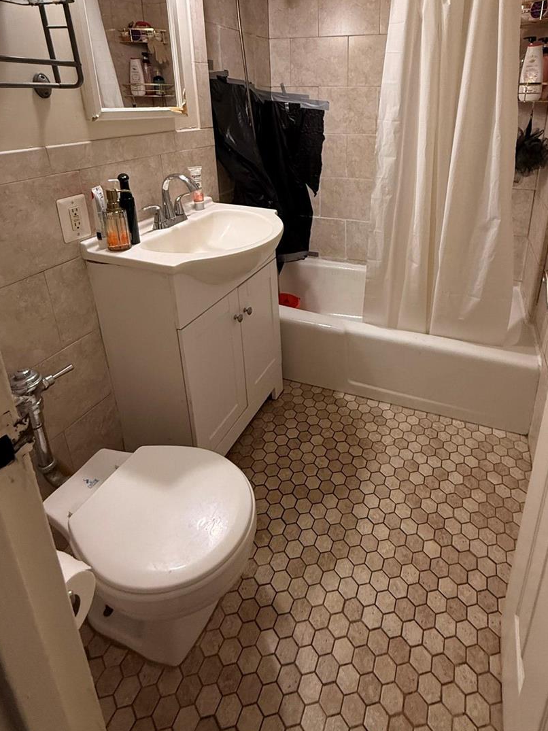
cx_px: 332
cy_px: 237
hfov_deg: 65.3
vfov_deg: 78.8
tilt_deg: -16.9
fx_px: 422
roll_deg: -2.6
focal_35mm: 20
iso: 320
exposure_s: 1/120
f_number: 2.2
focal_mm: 2.22
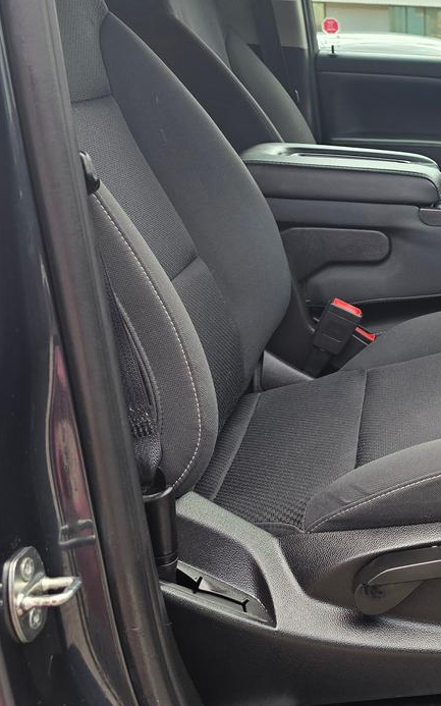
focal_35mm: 45
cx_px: 542
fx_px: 866
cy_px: 295
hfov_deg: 25.4
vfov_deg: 44.2
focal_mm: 6.3
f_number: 1.7
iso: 25
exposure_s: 1/359
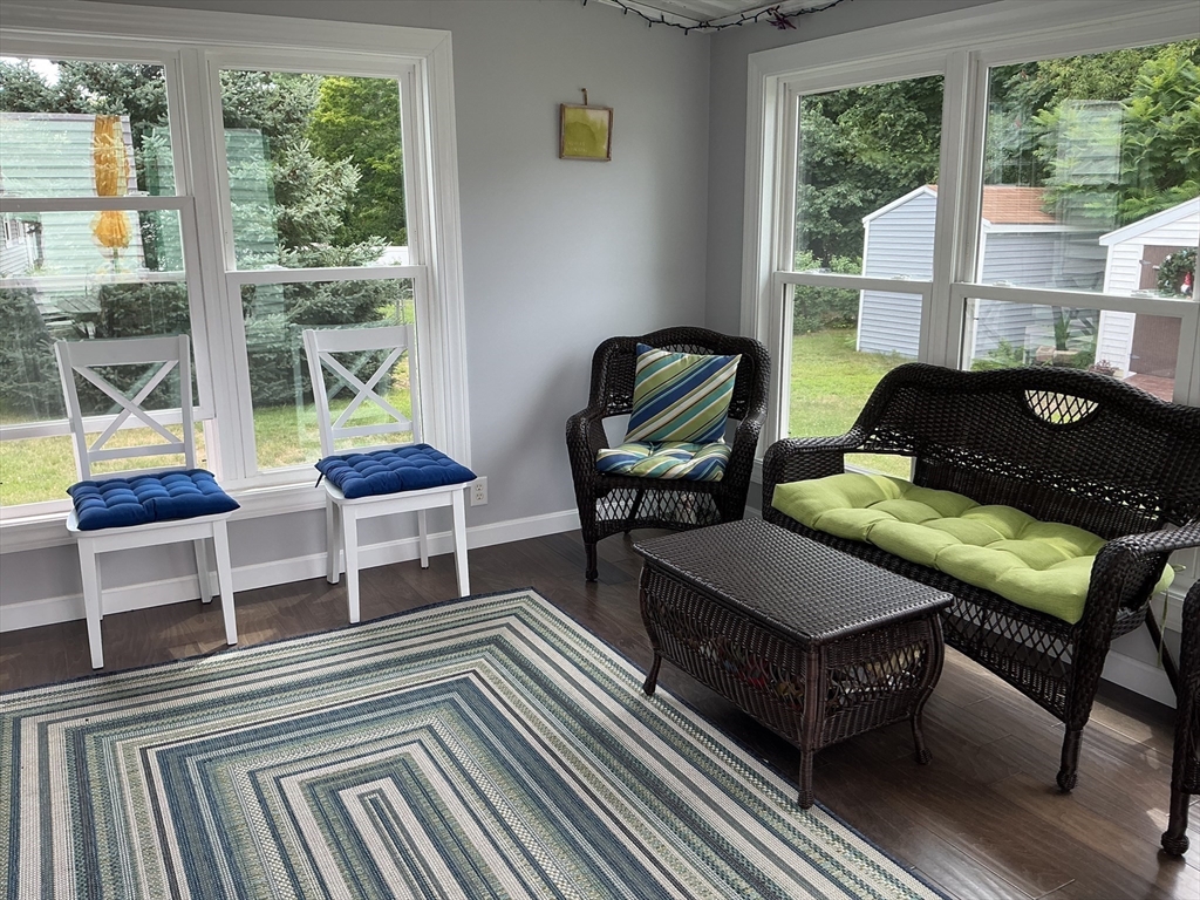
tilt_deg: -11.8
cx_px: 600
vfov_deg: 48.2
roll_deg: +1.2
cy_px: 450
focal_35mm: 29
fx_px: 1005
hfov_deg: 61.7
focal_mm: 3
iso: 20
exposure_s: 1/120
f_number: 1.8
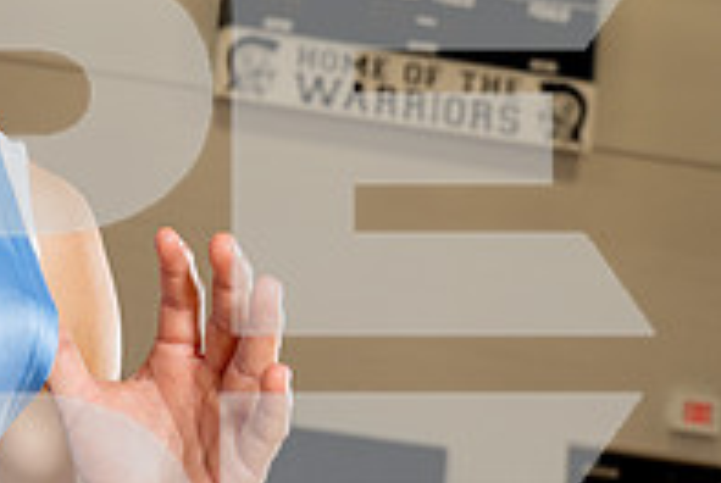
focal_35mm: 97
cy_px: 145
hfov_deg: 19.0
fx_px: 1946
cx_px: -278
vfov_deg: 14.1
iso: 400
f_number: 5.6
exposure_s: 1/250
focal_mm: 33
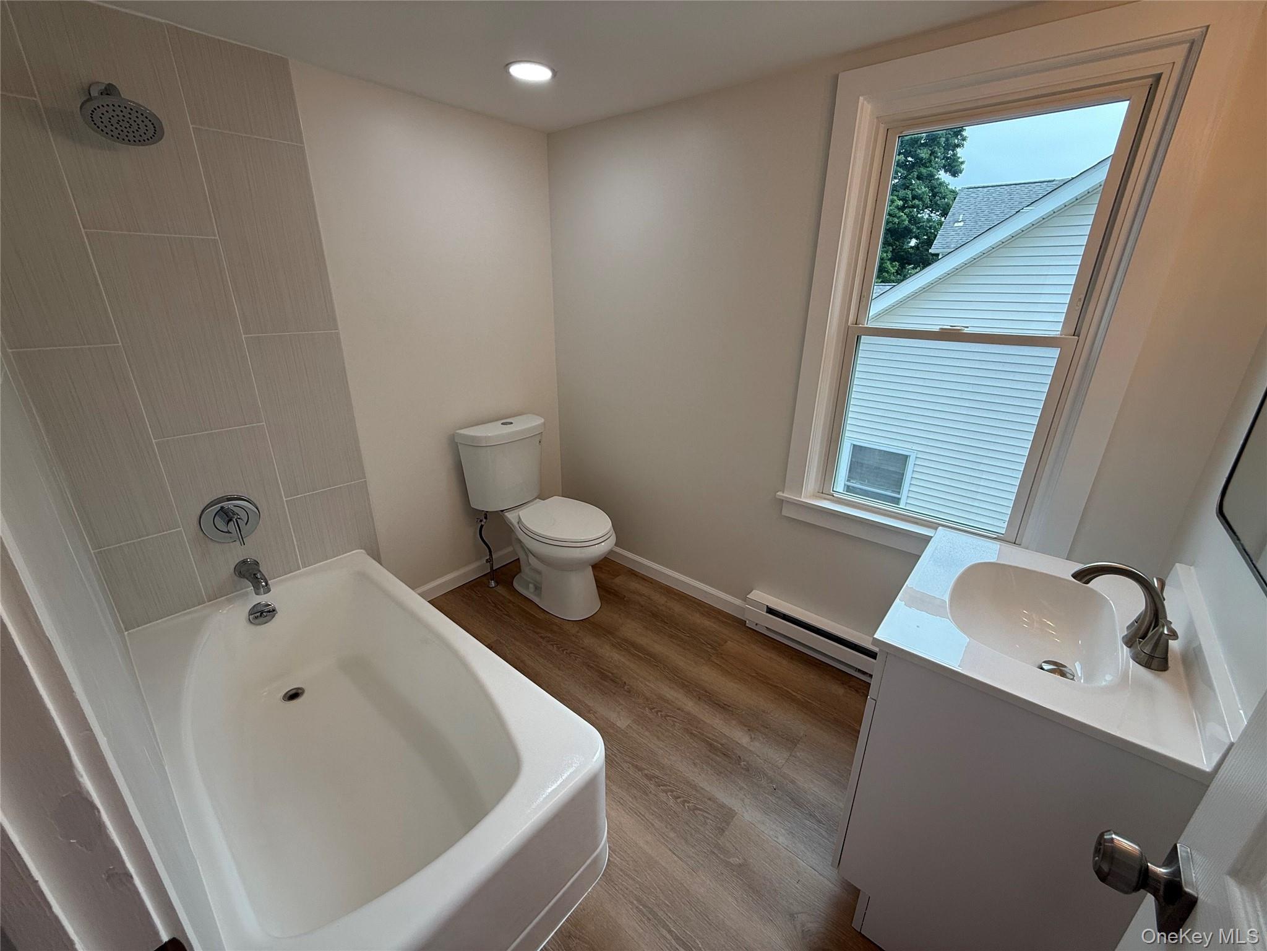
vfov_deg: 85.7
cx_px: 634
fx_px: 512
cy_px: 476
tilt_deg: -19.6
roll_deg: -1.2
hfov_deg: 102.1
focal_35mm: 14
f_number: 2.2
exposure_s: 1/126
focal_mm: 2.22
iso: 50
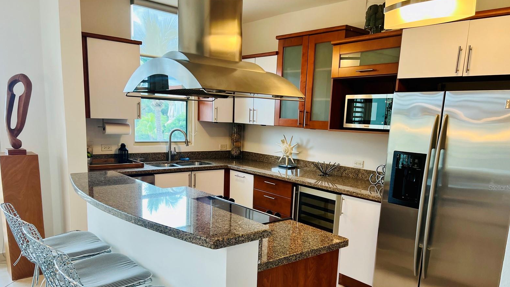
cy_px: 187
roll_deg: -2.4
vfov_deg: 39.8
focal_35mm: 29
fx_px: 392
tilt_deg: -12.3
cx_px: 258
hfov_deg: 66.1
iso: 100
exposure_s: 1/120
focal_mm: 5.7
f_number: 1.5
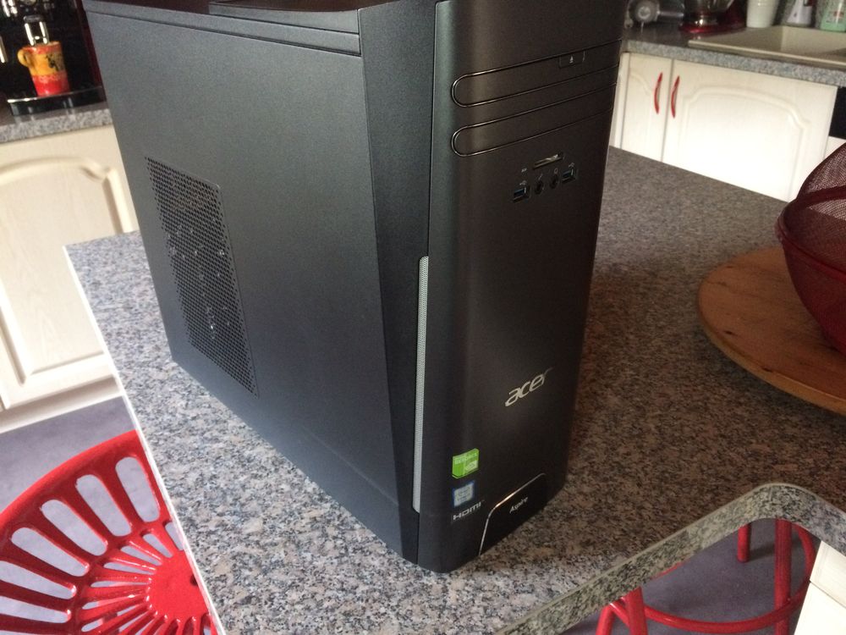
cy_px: 318
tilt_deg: -29.0
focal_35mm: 29
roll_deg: +3.1
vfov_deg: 48.2
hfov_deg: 61.7
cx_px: 423
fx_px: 709
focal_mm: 4.15
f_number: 2.2
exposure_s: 1/17
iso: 320
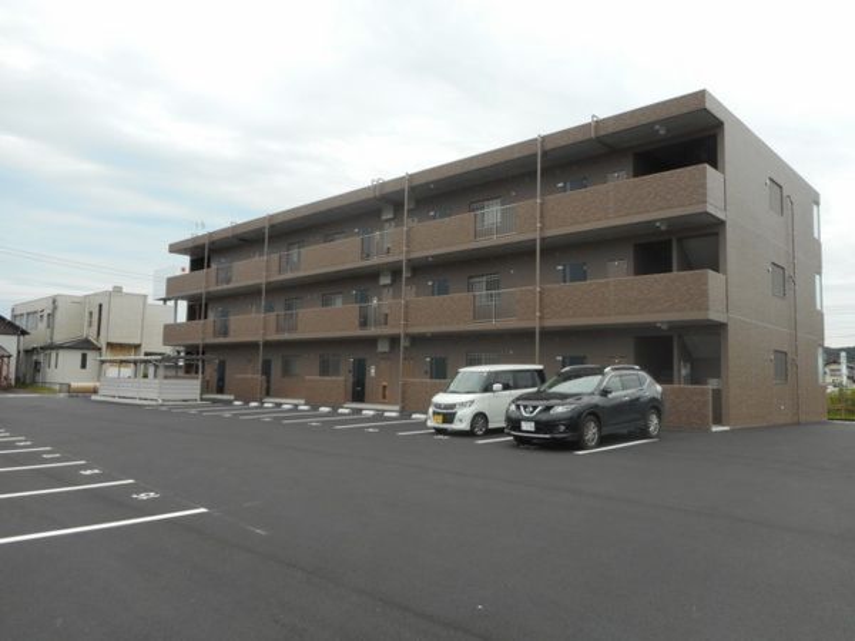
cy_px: 320
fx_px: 617
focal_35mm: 25
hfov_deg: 69.4
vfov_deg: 54.9
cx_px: 428
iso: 80
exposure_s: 1/400
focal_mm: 4.5
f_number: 3.7
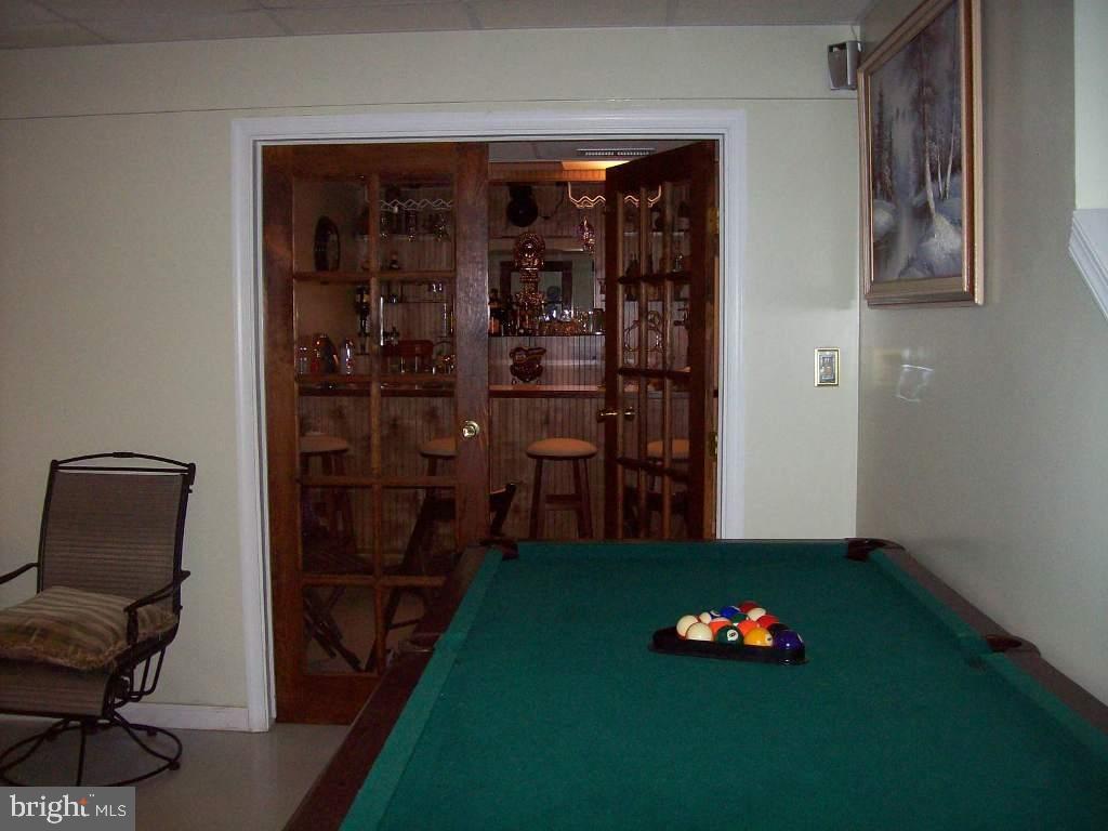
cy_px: 416
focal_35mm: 36
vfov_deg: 39.7
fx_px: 1152
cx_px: 554
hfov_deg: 51.4
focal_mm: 6
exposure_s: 1/64
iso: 140
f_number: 2.7
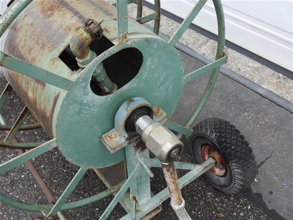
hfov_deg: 42.9
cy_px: 110
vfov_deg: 32.9
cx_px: 146
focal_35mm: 44
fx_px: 373
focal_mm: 22
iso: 160
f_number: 5.6
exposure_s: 1/160
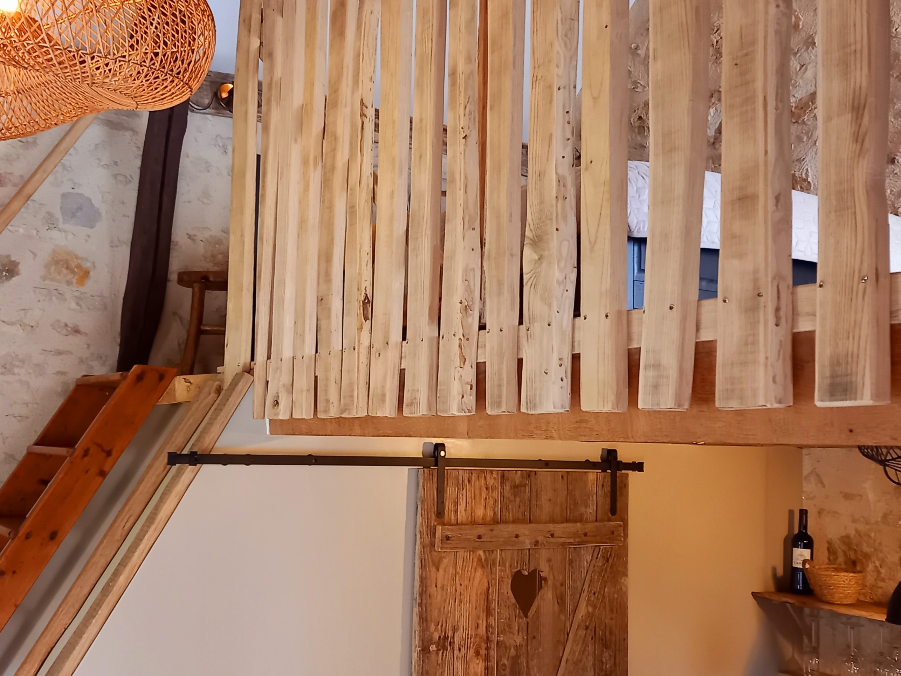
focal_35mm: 38
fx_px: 989
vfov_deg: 37.7
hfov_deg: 48.8
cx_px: 374
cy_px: 339
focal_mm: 4.65
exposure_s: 1/24
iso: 400
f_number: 1.8
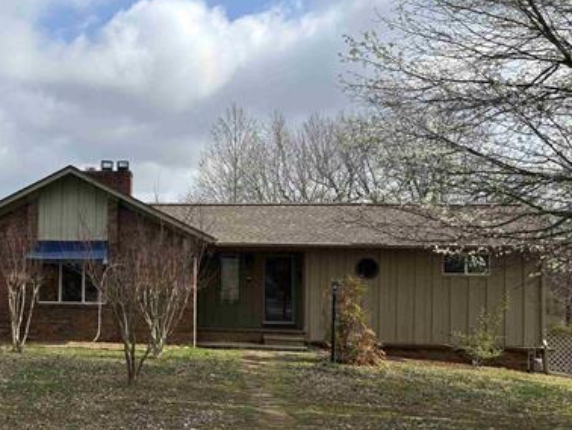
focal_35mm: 44
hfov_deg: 41.6
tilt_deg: +1.4
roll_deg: +0.0
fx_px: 728
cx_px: 138
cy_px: 253
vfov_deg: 32.8
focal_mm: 5.96
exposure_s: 1/3205
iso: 50
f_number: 1.6
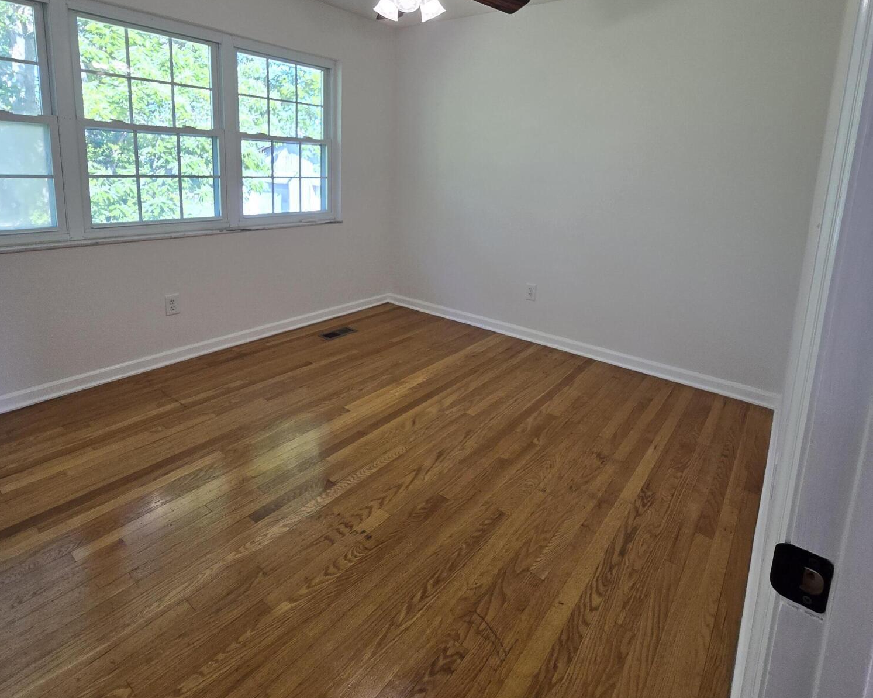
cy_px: 241
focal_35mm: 17
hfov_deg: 89.6
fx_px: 439
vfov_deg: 74.9
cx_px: 435
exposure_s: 1/120
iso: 80
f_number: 2.2
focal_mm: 2.2
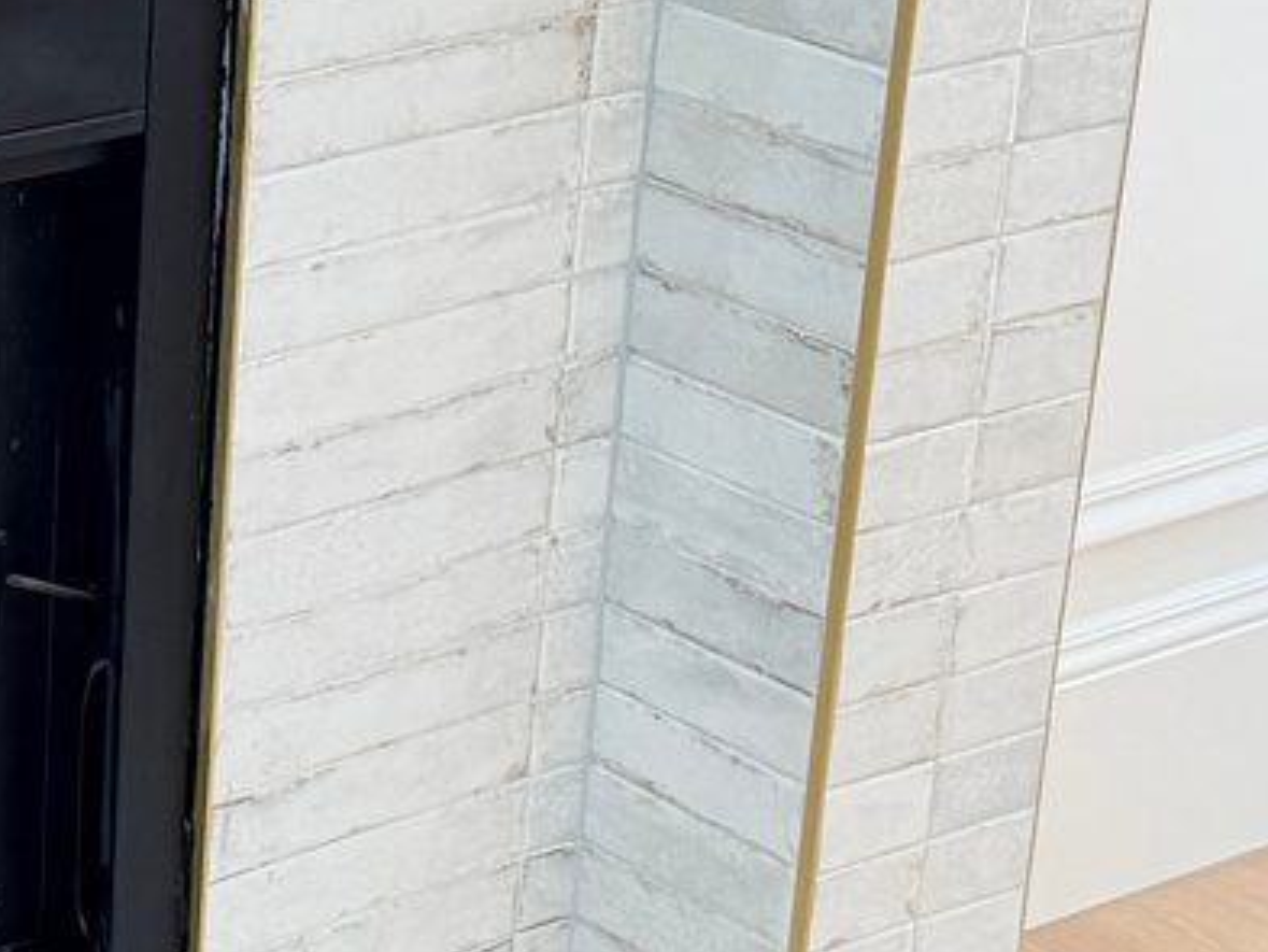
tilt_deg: -23.4
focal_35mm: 125
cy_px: 600
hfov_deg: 15.1
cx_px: -329
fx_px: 4580
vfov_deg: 11.9
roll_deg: -0.2
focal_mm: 6.76
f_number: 1.78
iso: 320
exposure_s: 1/120
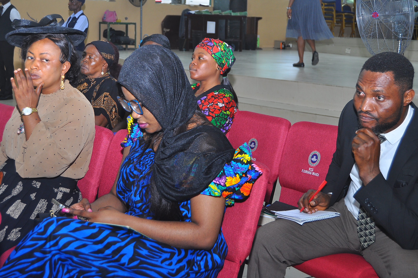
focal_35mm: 57
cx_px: 209
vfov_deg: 23.7
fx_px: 661
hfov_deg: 35.1
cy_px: 139
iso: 400
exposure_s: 1/100
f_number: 4.8
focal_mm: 38
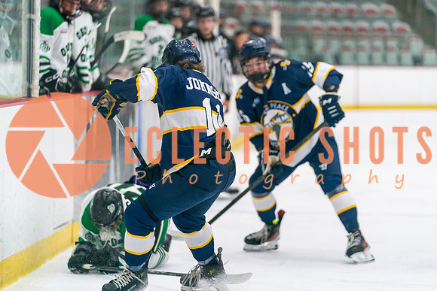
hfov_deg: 11.7
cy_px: 132
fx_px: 2136
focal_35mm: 176
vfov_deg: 7.8
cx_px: 239
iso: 3200
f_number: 2.8
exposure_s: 1/1250
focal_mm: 161
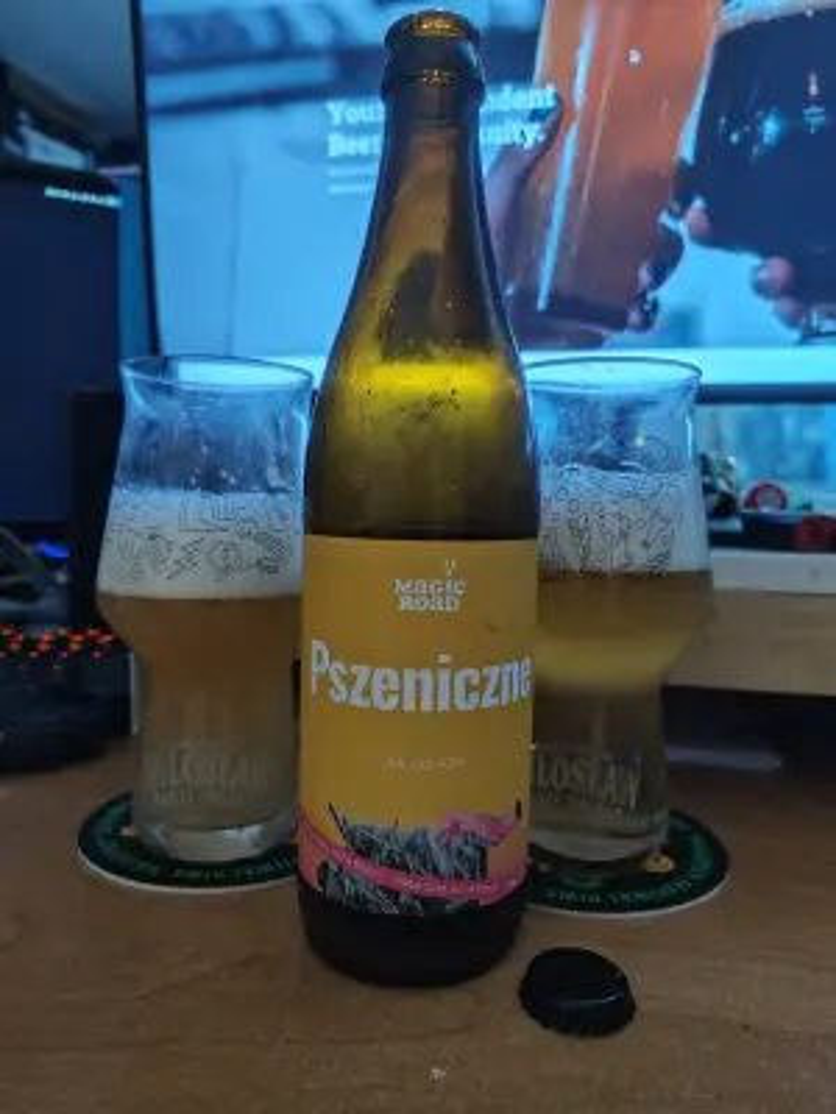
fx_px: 741
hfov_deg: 58.9
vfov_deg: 73.9
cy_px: 557
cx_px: 418
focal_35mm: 23
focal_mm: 5.56
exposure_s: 1/12
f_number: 1.88
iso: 556
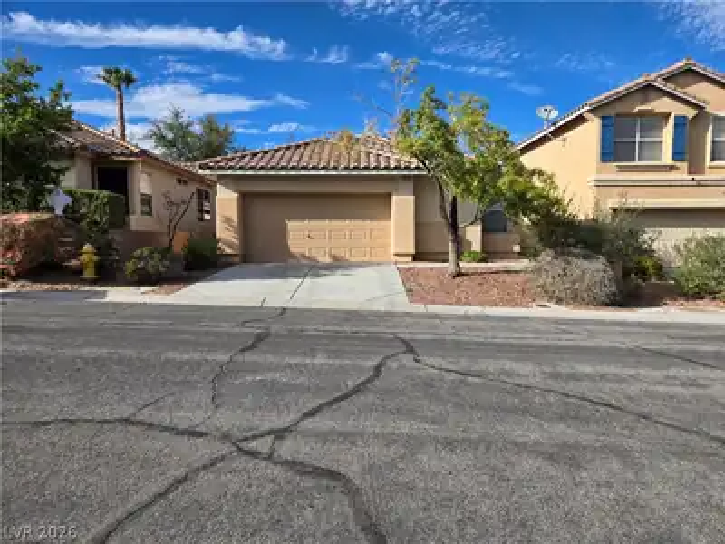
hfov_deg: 73.9
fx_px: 482
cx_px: 362
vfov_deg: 58.9
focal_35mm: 23
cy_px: 272
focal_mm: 5.4
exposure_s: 1/1930
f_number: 1.8
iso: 25
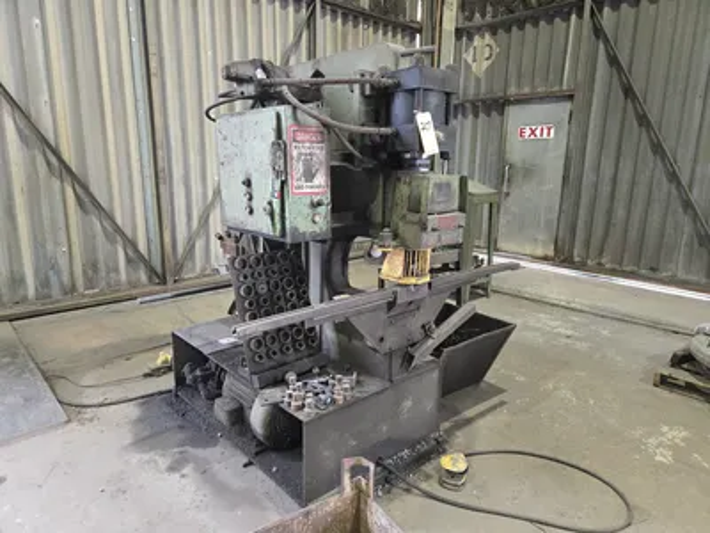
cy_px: 266
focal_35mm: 23
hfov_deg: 73.9
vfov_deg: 58.9
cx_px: 355
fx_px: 472
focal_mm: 5.4
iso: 640
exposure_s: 1/60
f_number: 1.8
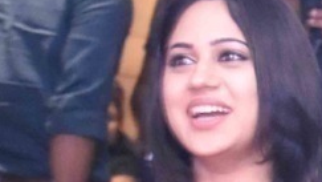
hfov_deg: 7.0
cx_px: 731
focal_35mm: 294
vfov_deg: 4.1
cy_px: 290
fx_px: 2510
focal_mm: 35
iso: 8000
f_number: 4.2
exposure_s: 1/80
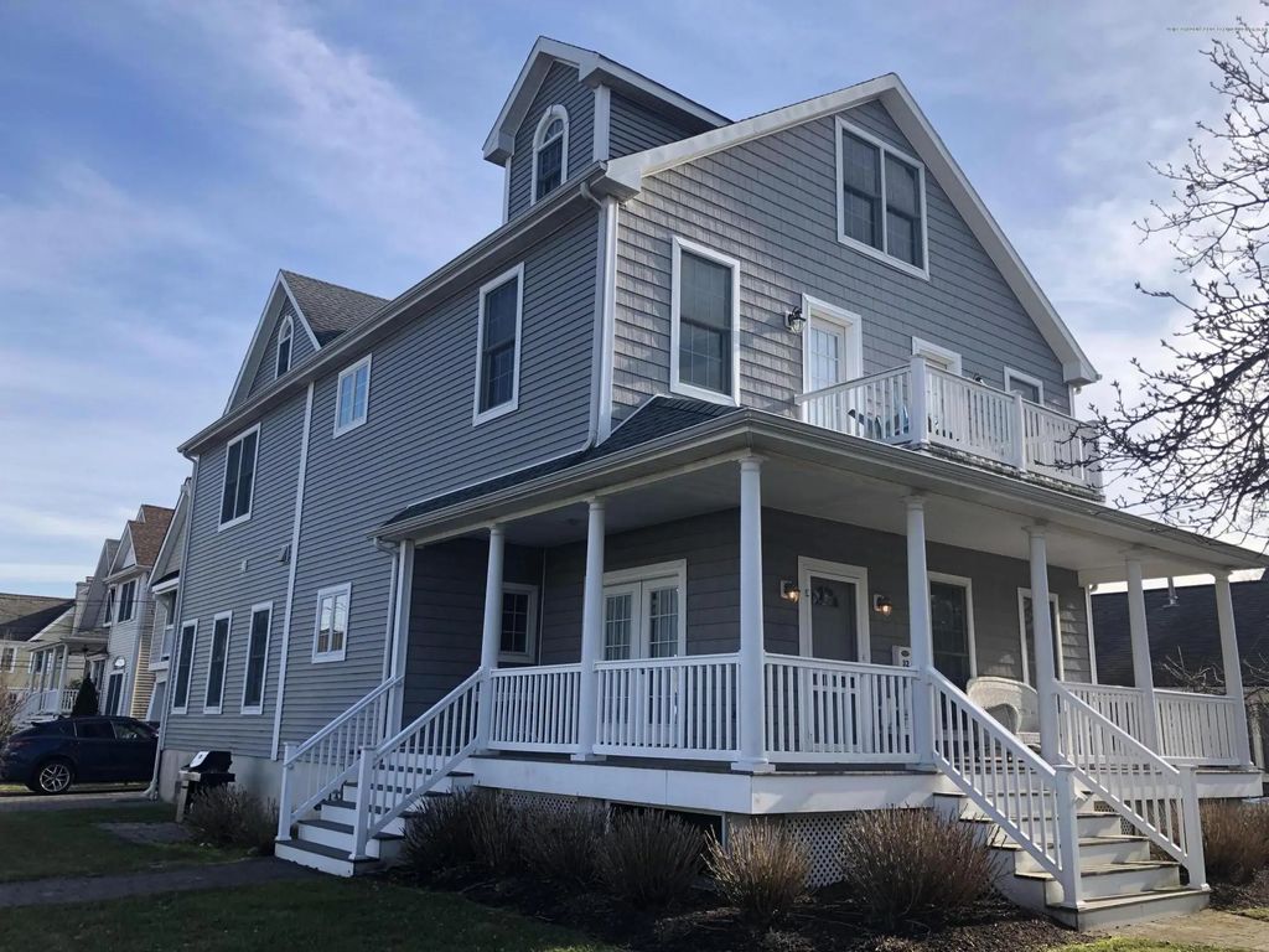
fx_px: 1026
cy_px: 476
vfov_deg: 49.7
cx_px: 634
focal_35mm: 28
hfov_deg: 63.4
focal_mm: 3.99
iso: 20
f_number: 1.8
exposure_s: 1/972
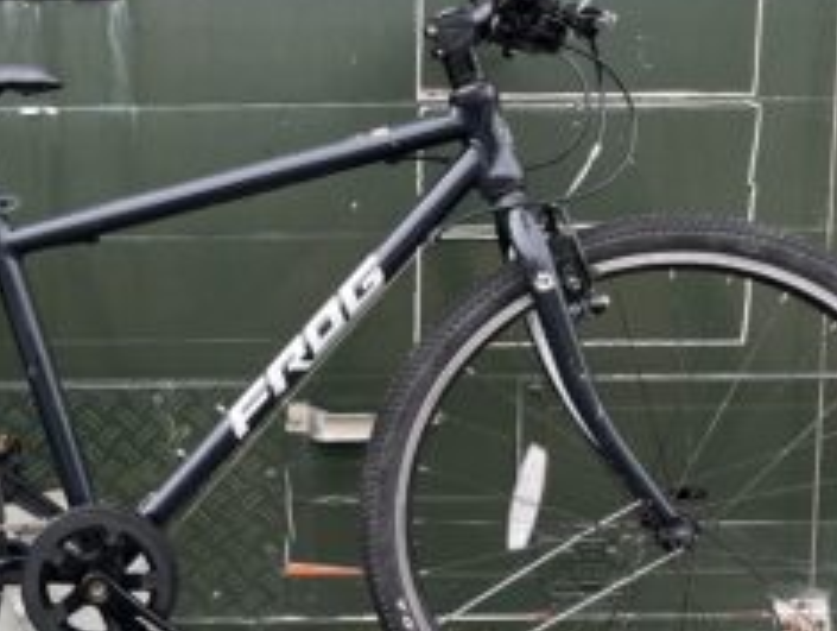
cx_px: 214
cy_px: 307
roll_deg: +1.1
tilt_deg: -9.5
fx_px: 1283
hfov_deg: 35.4
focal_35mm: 53
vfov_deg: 27.6
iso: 40
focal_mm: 5.1
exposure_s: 1/202
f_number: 1.6
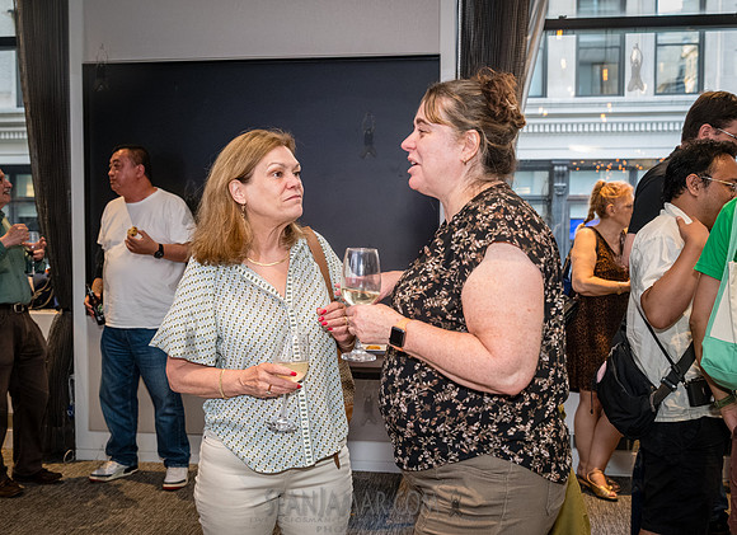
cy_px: 271
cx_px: 351
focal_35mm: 40
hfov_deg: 47.7
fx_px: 834
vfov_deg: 35.6
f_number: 4.5
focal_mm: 35
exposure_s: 1/160
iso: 6400
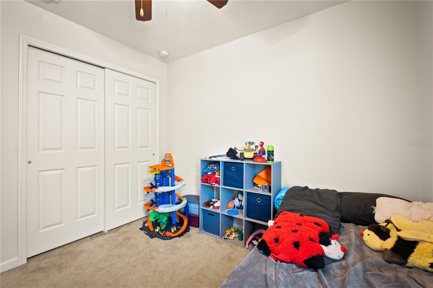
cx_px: 216
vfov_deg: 77.3
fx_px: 180
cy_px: 144
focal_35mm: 15
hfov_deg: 100.4
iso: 320
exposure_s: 1.5
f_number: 8
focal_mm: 10
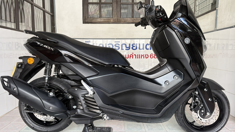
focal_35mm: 29
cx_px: 116
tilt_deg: -6.8
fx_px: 181
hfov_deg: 66.1
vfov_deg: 40.1
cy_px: 72
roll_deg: +0.5
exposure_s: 1/122
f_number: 1.6
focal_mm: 5.96
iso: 80
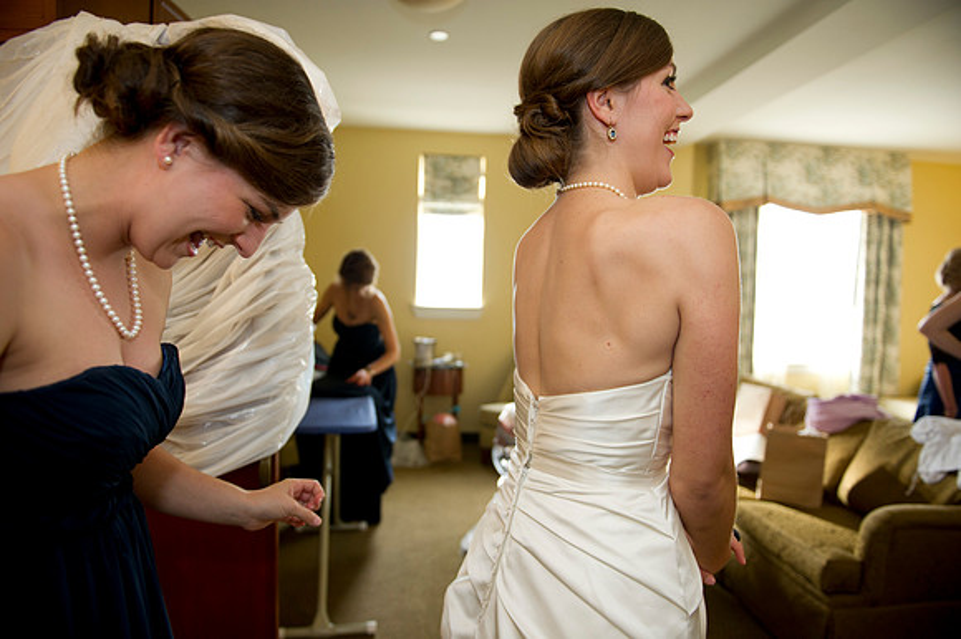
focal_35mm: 24
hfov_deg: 73.8
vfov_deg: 53.1
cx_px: 480
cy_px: 320
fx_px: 640
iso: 640
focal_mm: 24
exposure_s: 1/125
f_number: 2.8
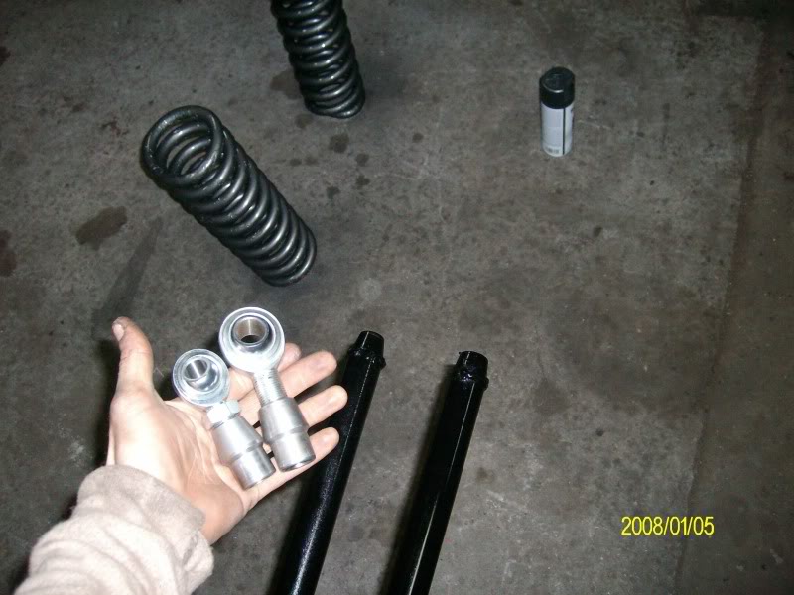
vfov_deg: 40.7
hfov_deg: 52.6
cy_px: 298
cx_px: 397
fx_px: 803
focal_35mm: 35
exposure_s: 1/40
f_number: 2.8
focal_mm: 5.8
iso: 200
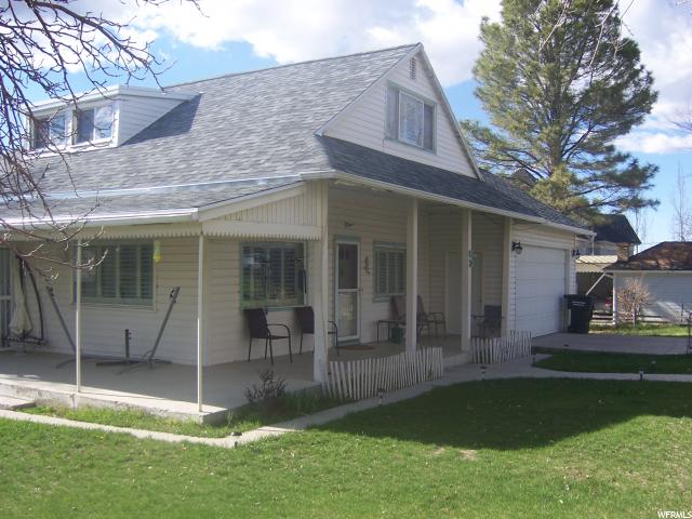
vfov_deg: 39.7
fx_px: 720
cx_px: 346
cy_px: 260
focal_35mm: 36
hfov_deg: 51.4
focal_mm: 6.2
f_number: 2.8
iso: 80
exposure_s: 1/640
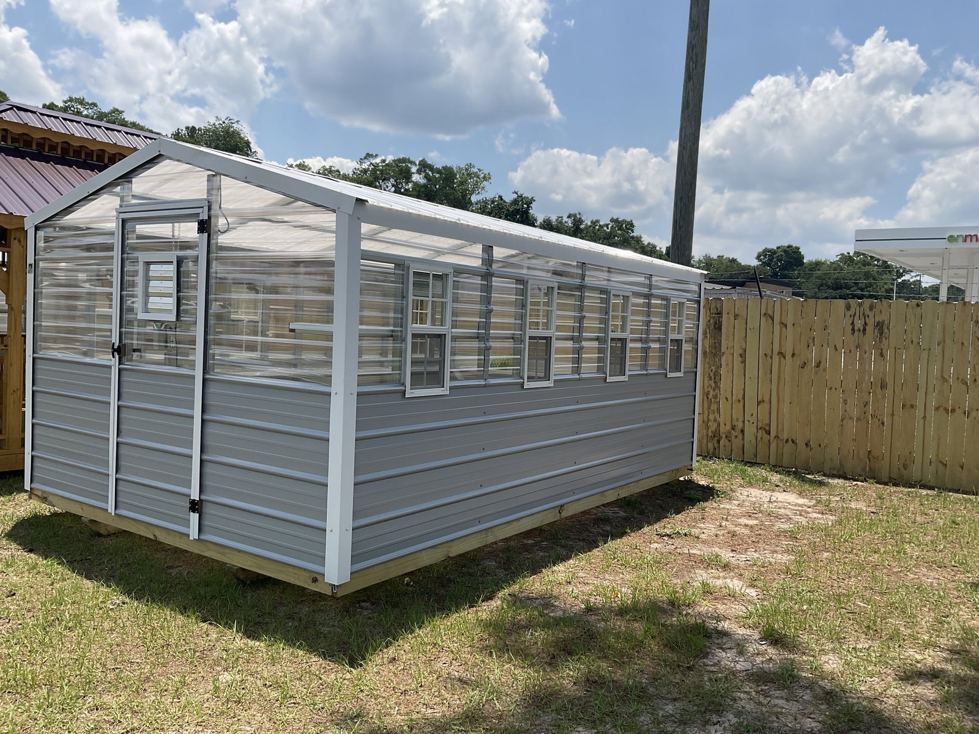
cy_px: 367
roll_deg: -2.9
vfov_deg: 48.2
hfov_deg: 61.7
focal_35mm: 29
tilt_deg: -3.4
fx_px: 820
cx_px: 490
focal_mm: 3
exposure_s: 1/2667
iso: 16
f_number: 1.8
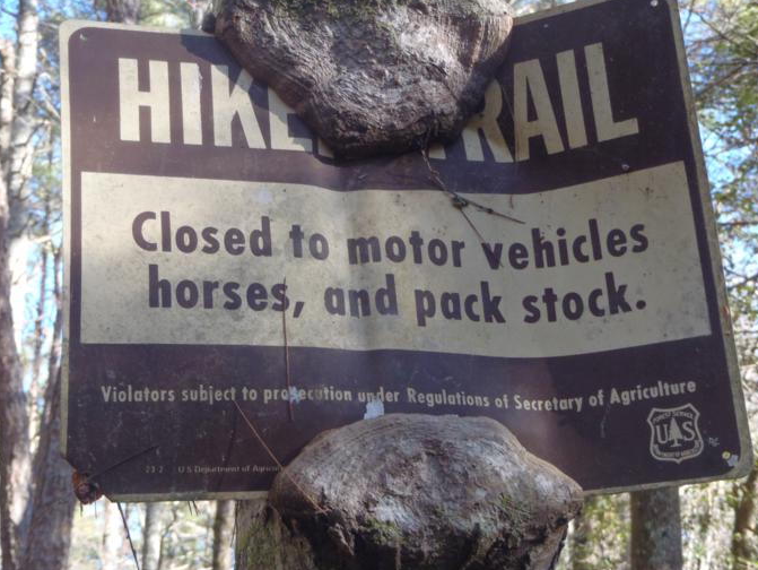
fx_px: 1731
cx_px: 381
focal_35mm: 79
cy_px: 283
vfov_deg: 18.7
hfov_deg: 24.7
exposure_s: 1/40
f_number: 5.9
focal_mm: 14
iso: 200
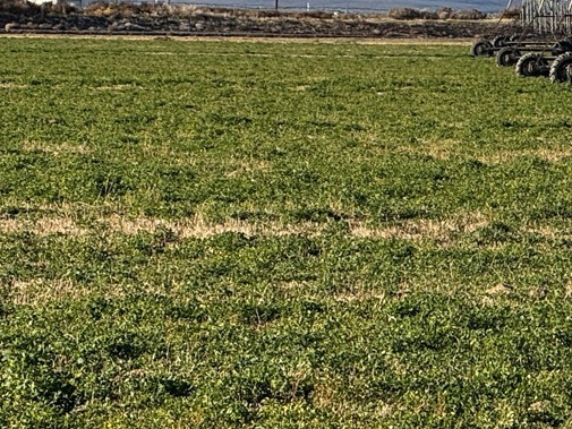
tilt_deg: -0.8
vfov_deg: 3.9
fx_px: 6281
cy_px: 106
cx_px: 789
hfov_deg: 5.2
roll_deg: -0.9
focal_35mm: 380
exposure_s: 1/1186
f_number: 2.8
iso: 50
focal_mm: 15.66
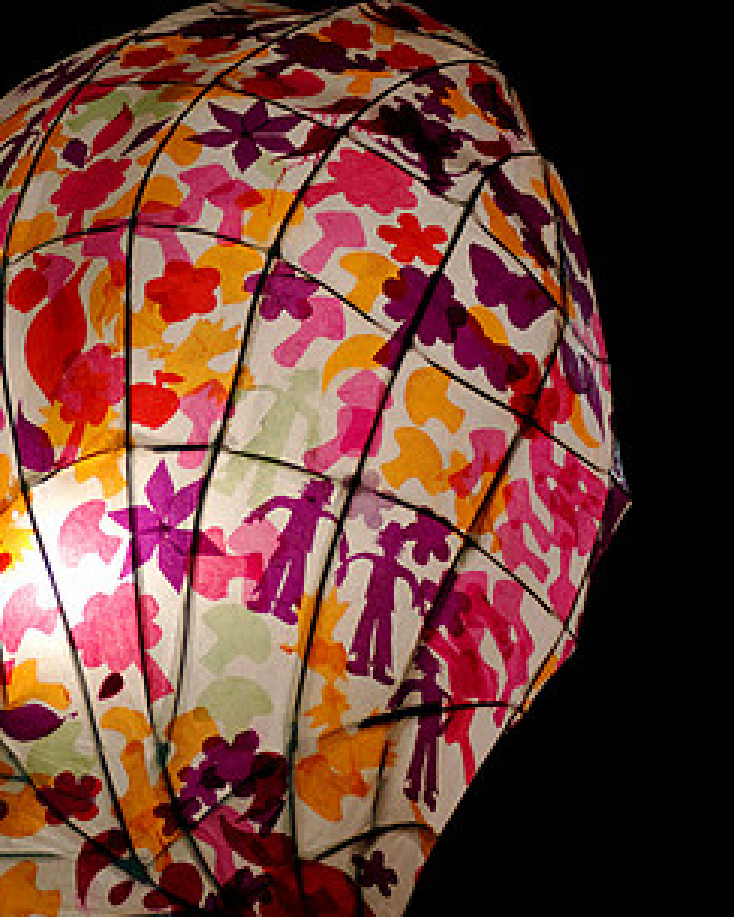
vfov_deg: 17.9
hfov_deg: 14.1
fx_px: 2906
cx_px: -36
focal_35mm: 107
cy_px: 558
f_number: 2.8
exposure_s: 1/80
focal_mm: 40
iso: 1000
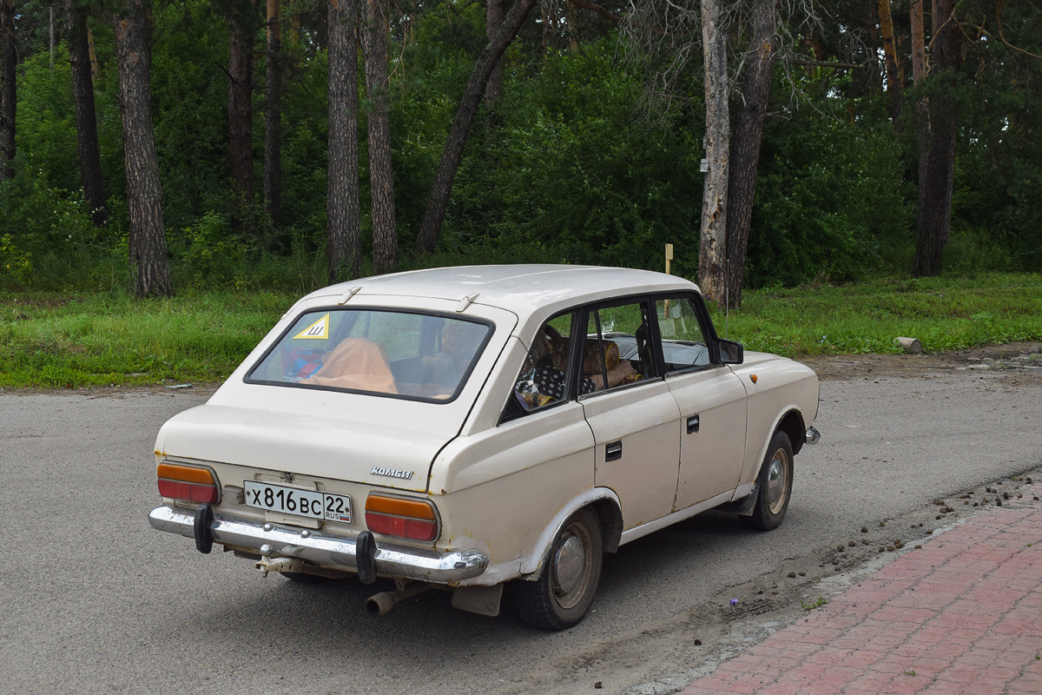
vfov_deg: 30.8
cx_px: 521
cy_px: 348
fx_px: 1259
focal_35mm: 44
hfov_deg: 45.0
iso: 400
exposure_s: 1/800
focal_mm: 29
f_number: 6.3
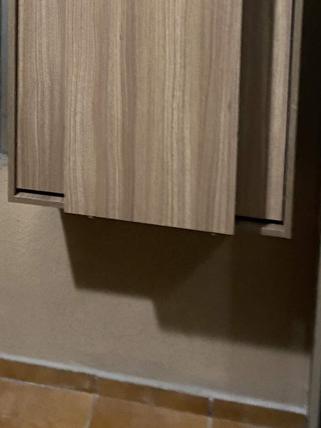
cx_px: 87
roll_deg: +0.3
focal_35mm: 61
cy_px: -47
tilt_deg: -7.8
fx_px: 754
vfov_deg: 28.6
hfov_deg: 23.8
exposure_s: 1/25
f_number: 1.8
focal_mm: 4.25
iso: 800
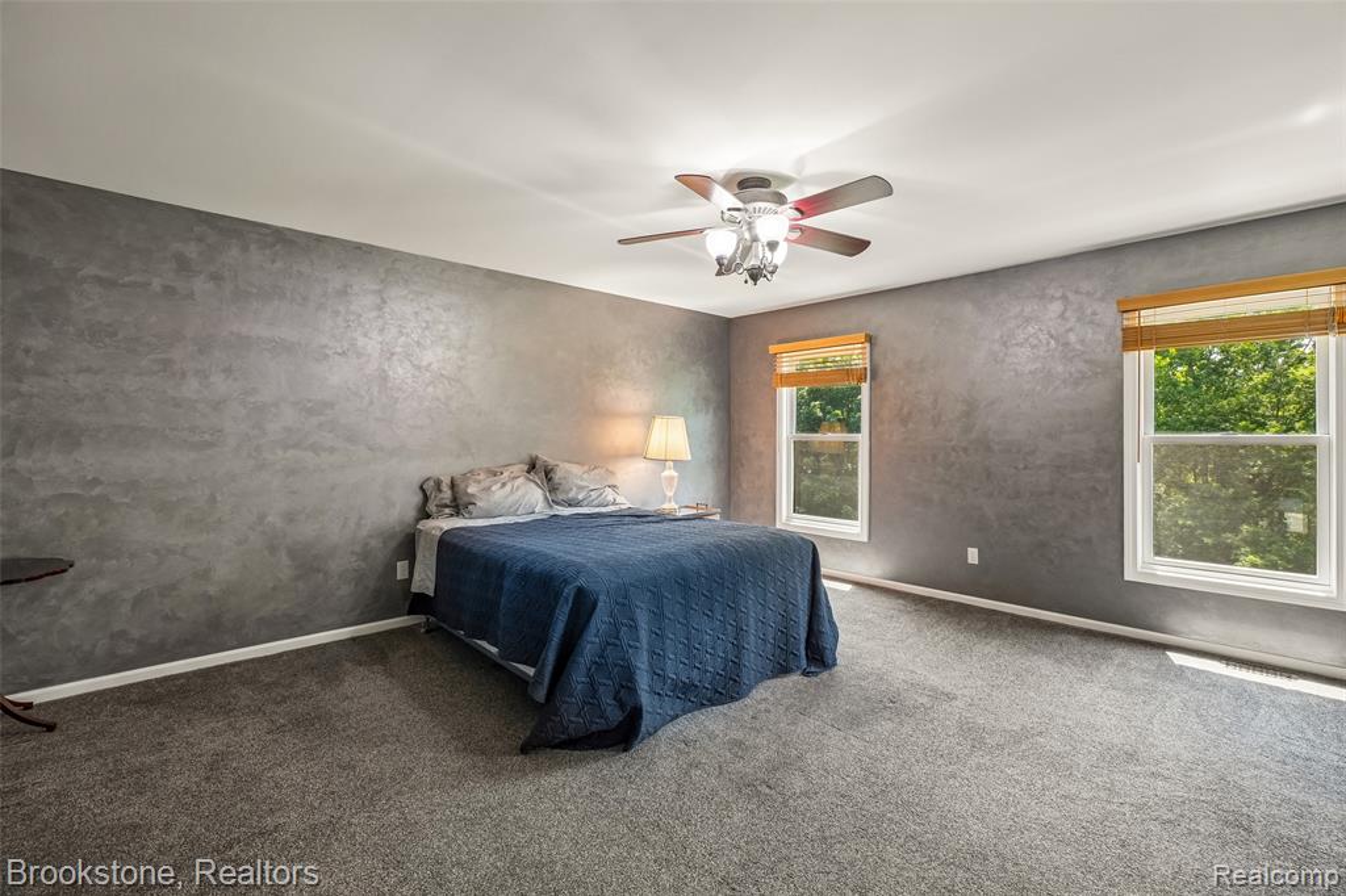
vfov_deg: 77.3
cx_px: 673
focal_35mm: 15
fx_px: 561
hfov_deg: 100.4
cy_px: 448
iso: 400
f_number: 8
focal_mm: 10
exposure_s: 1/10
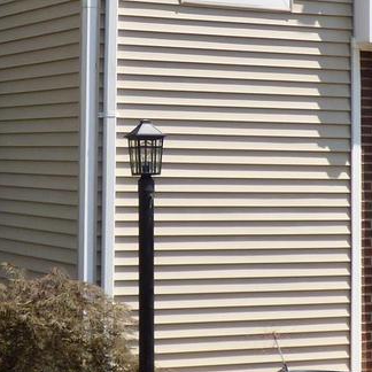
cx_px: 144
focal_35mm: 118
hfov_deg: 14.8
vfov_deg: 14.6
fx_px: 1435
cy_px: 49
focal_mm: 5.29
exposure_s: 1/400
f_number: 3.3
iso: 100
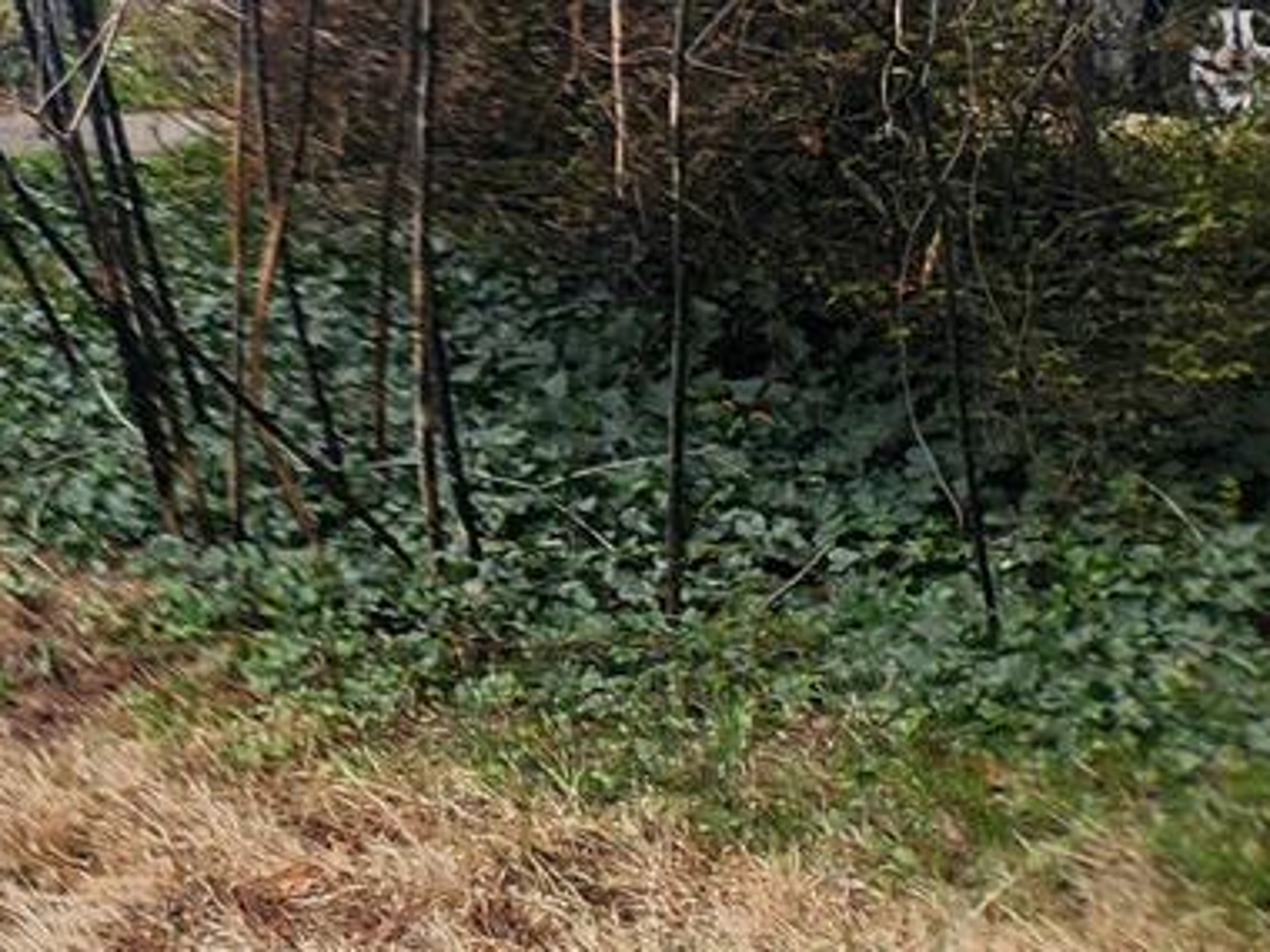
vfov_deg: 10.9
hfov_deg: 12.0
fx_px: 4549
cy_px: -912
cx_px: -2009
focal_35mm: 124
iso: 20
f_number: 1.8
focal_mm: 5.4
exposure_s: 1/2463
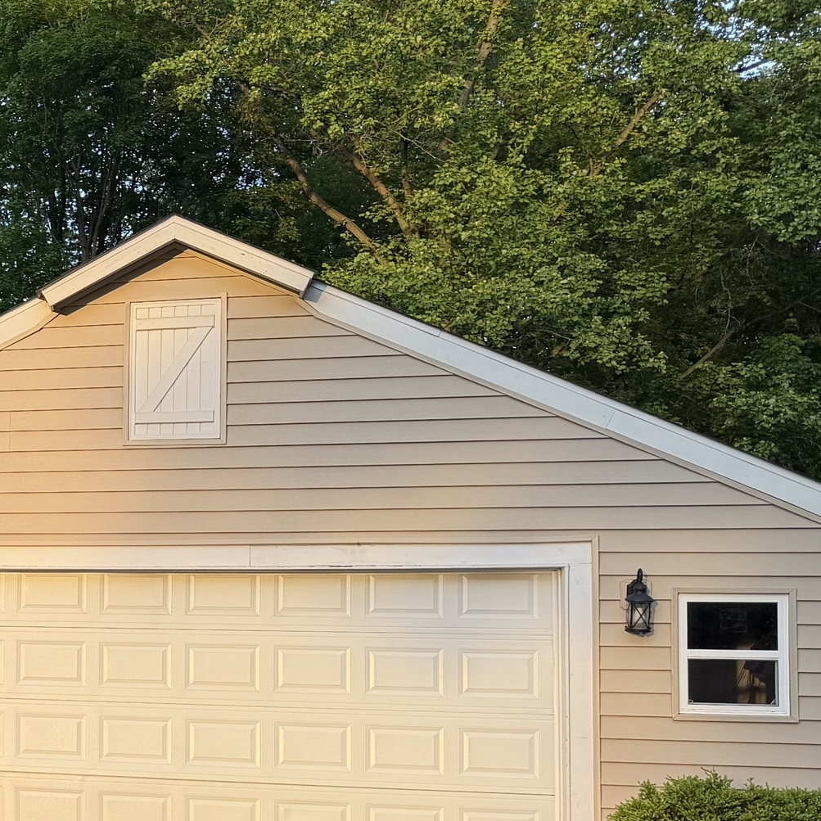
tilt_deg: +2.6
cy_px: 582
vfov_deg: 26.3
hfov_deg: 22.5
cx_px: -354
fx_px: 1744
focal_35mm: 65
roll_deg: -1.3
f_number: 1.78
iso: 80
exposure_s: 1/351
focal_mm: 6.76
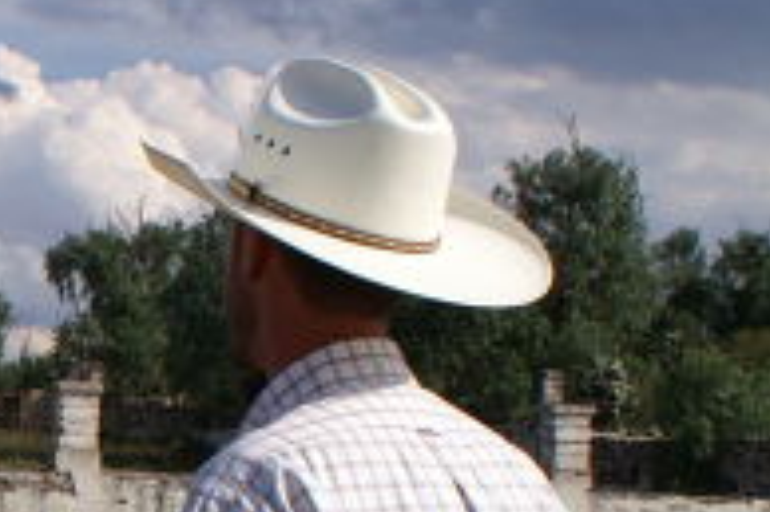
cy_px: 490
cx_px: -407
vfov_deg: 12.2
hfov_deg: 16.7
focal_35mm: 111
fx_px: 2372
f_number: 8
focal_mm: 18
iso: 100
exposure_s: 1/500
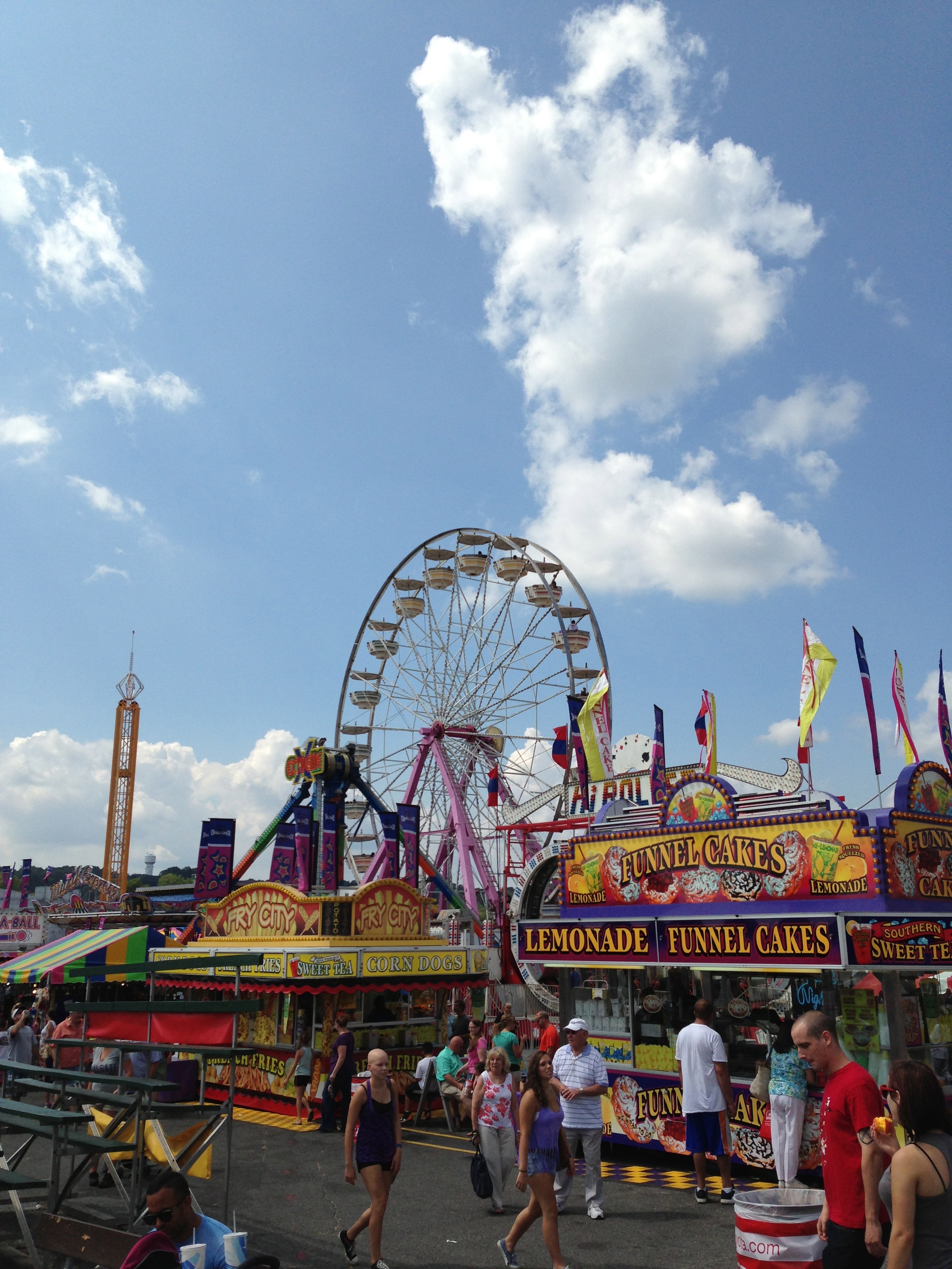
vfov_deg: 55.4
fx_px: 1210
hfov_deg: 42.9
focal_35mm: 33
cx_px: 476
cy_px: 634
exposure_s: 1/2584
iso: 50
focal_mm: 4.13
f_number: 2.4
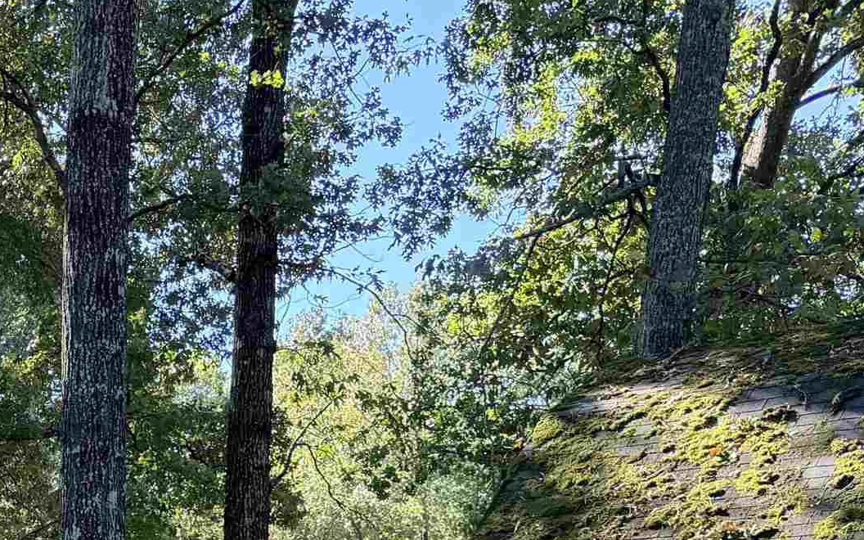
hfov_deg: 24.2
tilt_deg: -5.2
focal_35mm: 74
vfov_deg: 15.5
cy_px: 922
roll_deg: +0.5
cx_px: -272
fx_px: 1742
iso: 100
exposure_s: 1/348
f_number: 1.78
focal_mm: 6.76
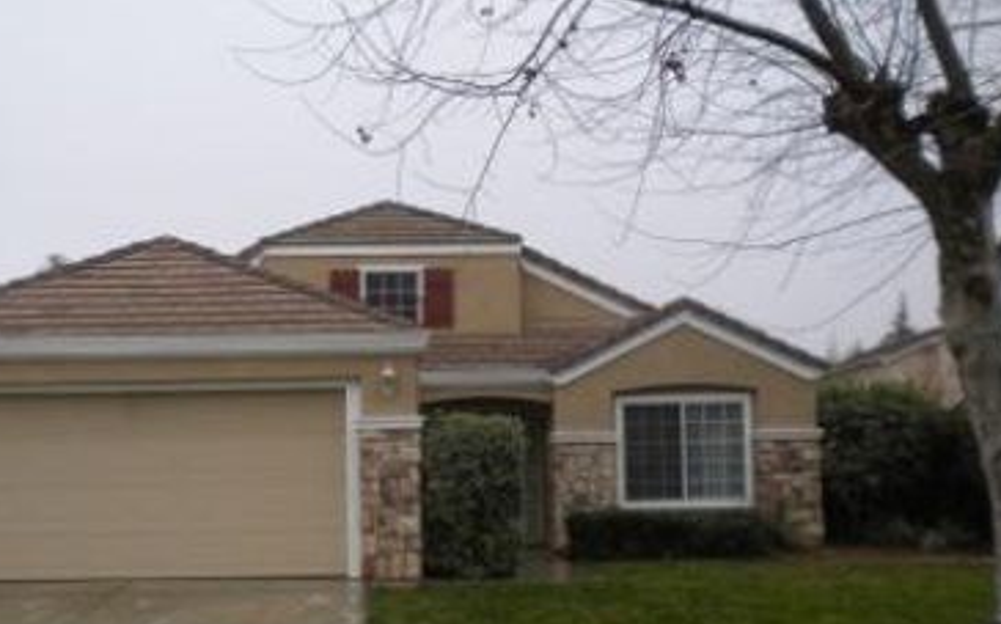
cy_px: 422
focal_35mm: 51
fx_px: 1390
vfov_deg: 25.2
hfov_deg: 39.1
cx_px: 336
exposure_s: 1/149
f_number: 4.6
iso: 80
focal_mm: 6.3
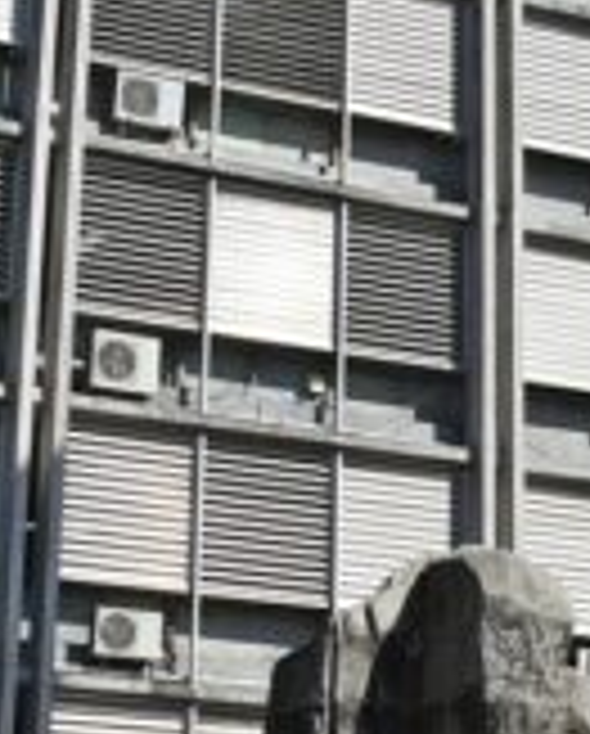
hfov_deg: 10.8
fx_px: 3069
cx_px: 712
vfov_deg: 13.4
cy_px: -38
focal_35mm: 141
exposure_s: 1/250
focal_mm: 24
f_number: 10
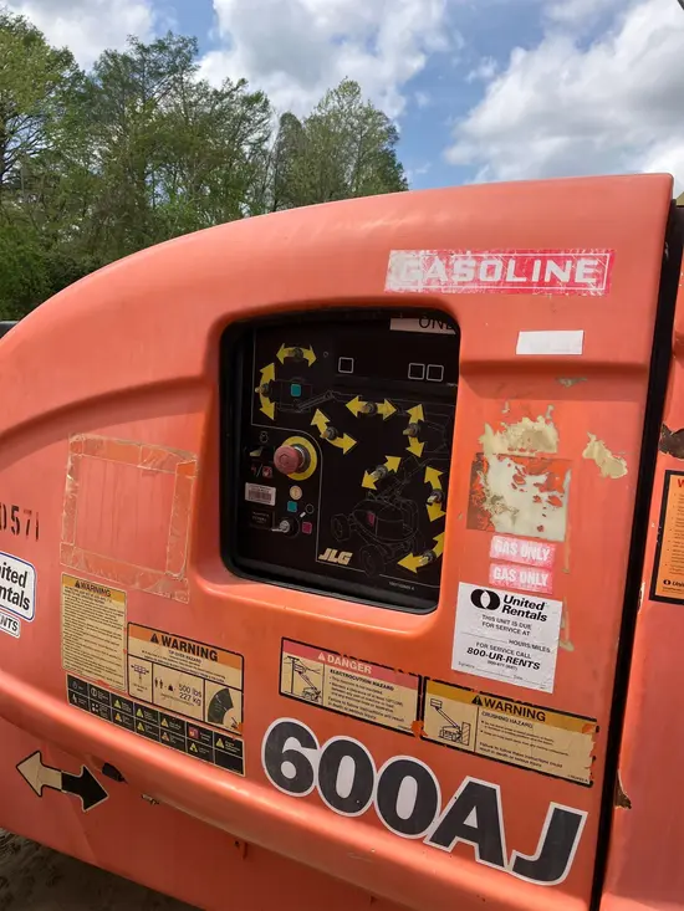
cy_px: 456
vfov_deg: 63.4
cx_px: 342
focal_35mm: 28
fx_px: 737
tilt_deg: -8.1
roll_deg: -3.9
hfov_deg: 49.8
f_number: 1.8
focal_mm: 3.99
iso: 32
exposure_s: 1/1517
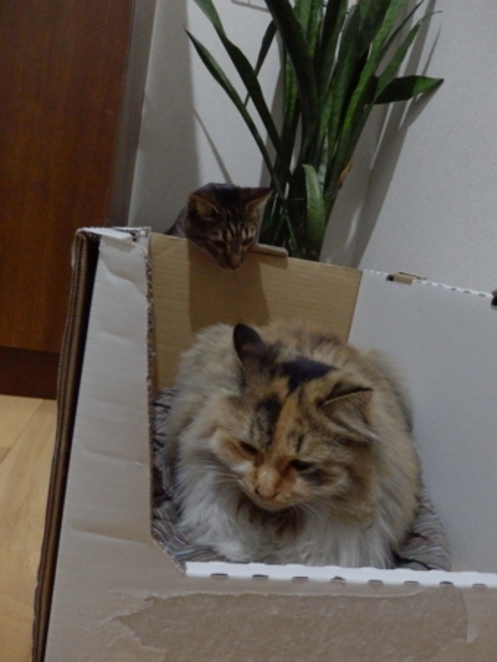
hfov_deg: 54.9
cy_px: 331
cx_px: 248
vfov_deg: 69.4
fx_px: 478
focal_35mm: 25
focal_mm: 4.5
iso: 1600
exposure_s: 1/30
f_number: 3
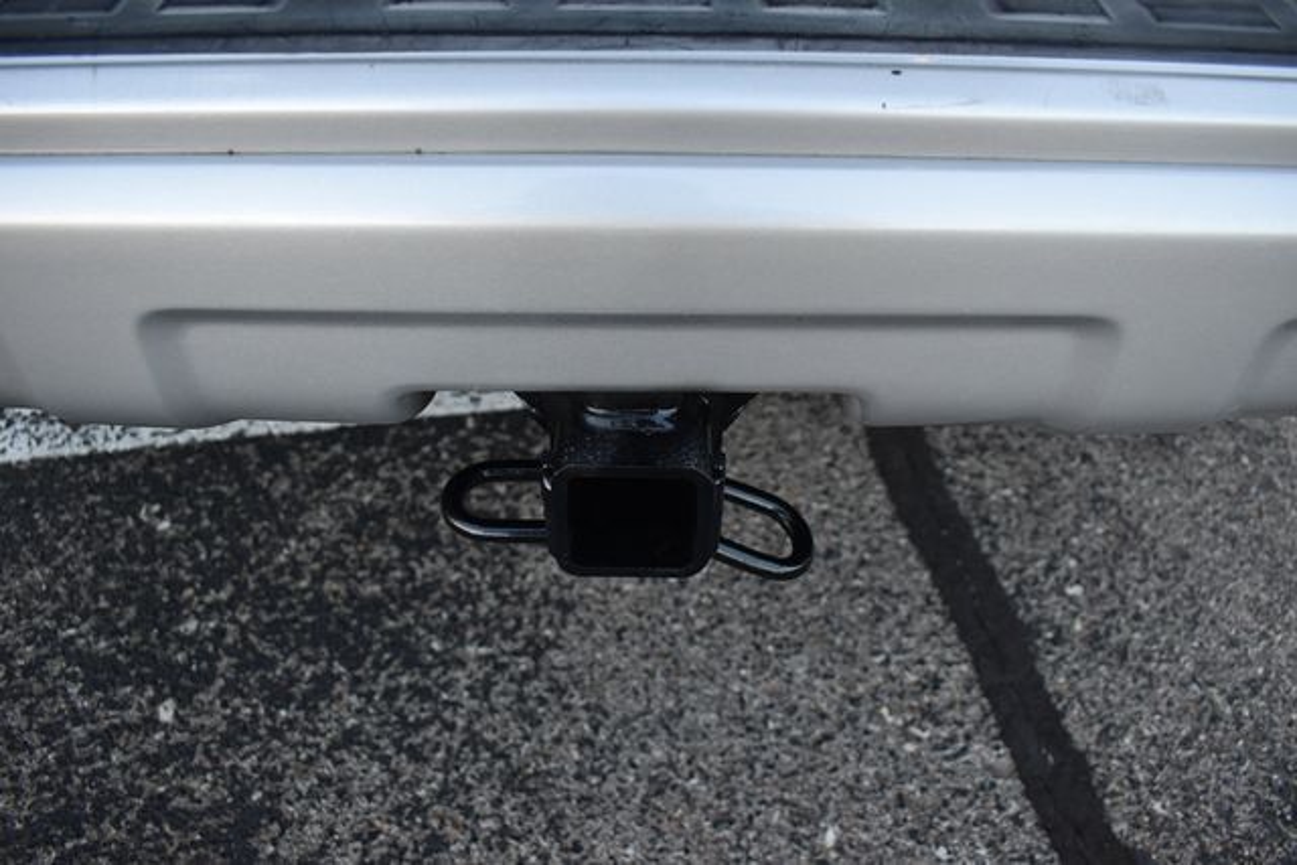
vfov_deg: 48.0
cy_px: 432
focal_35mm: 27
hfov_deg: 67.4
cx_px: 648
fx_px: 973
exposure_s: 1/250
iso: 400
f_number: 4.5
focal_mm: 18
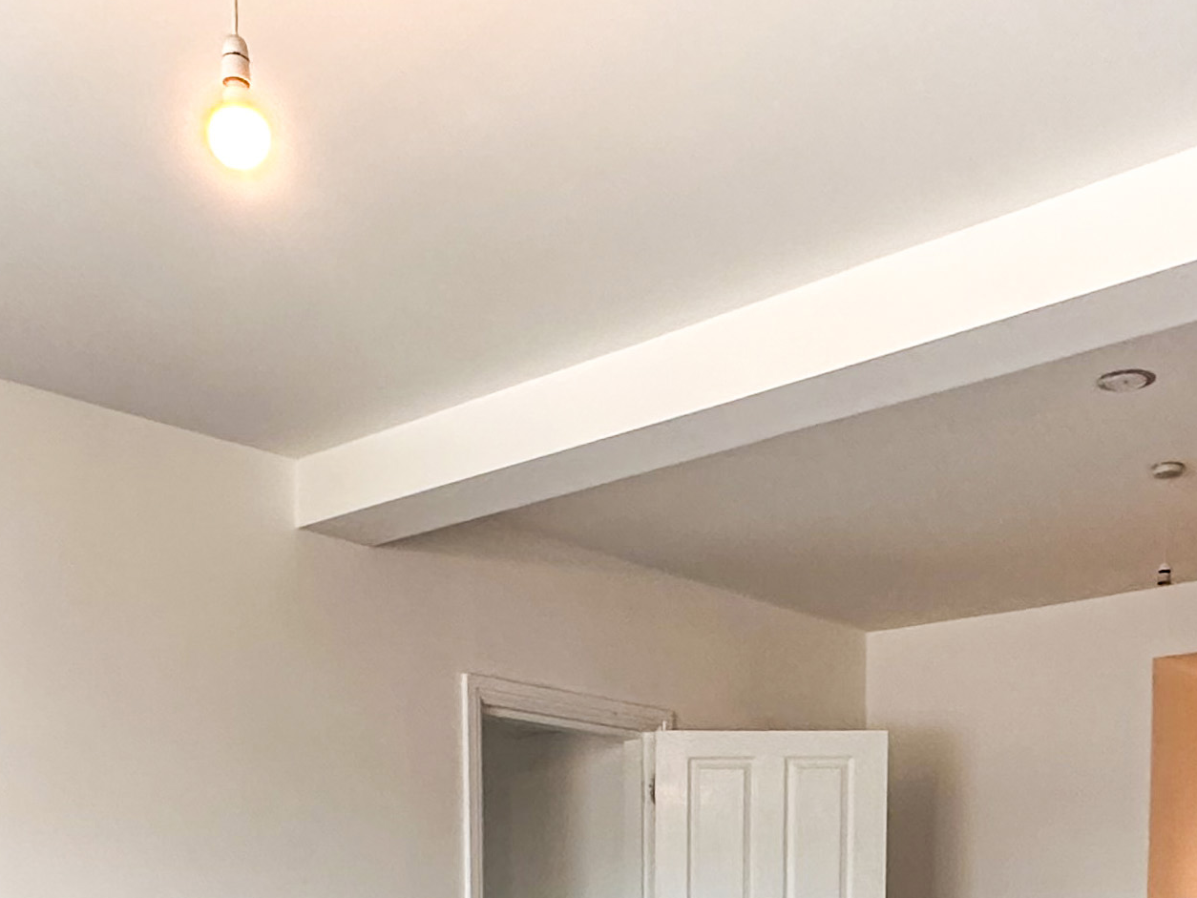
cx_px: 681
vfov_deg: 28.1
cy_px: 1080
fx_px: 1556
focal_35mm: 45
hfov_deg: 42.0
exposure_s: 1/100
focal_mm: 2.22
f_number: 2.2
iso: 320
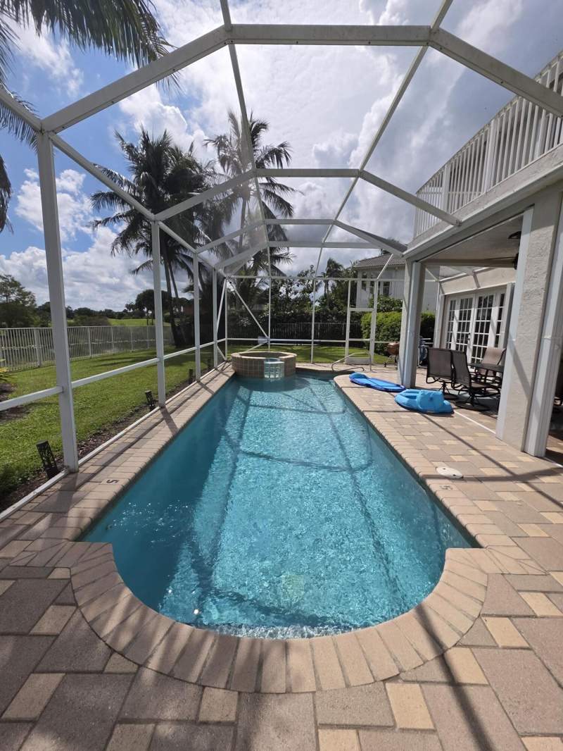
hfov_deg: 89.9
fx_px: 282
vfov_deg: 106.2
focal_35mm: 13
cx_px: 282
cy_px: 376
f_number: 1.9
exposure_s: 1/3211
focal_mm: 2.2
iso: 40
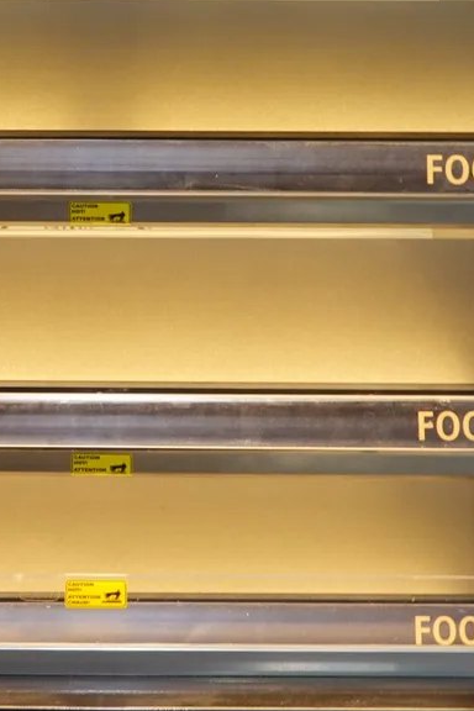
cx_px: 104
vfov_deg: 14.7
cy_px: 241
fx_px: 2745
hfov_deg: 9.8
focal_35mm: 139
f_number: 5
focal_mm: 14.99
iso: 100
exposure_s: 1/6
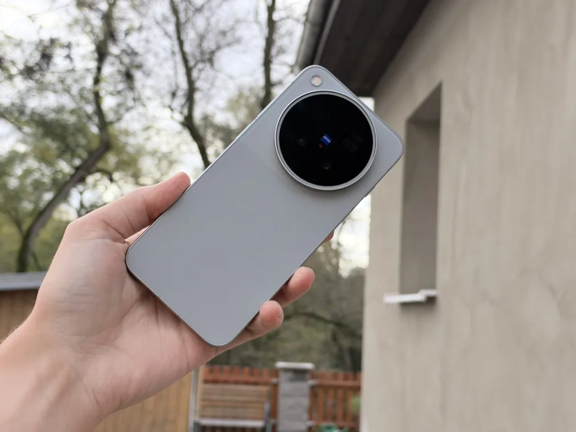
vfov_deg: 29.7
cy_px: 215
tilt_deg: +8.2
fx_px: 815
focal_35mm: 49
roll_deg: -2.5
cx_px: 292
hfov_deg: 38.9
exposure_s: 1/955
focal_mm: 6.93
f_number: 1.8
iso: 80
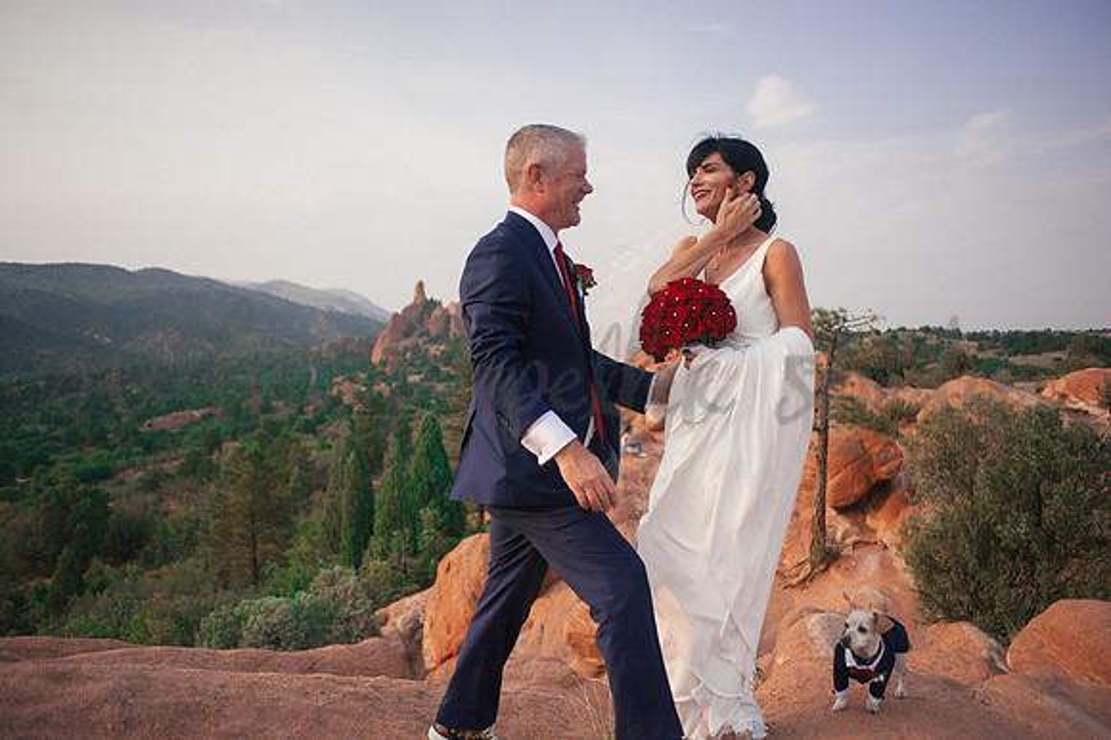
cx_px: 556
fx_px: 864
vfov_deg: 46.4
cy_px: 370
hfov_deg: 65.5
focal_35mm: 28
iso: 2000
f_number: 3.5
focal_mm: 28
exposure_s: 1/8000
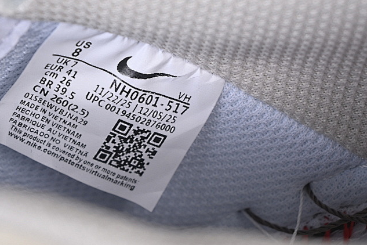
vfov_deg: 10.7
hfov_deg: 16.0
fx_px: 1305
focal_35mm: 128
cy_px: 128
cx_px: 126
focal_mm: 50
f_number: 7.1
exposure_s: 1/80
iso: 160
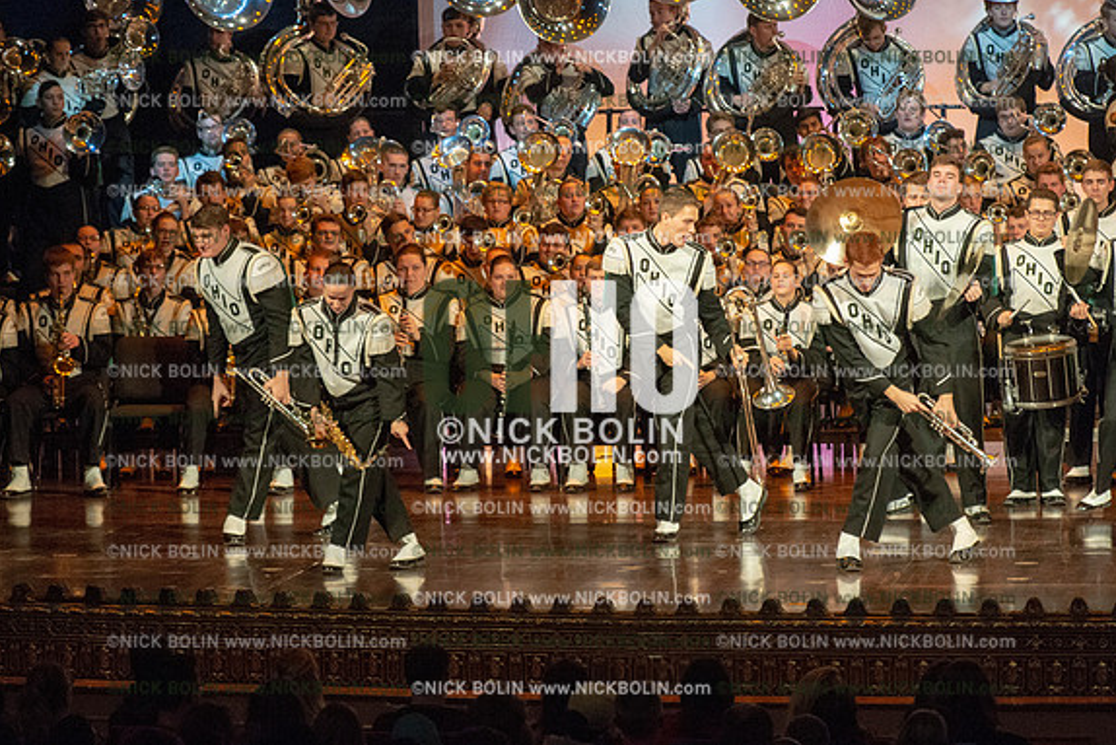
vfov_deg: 7.0
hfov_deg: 10.4
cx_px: 560
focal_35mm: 197
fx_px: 6108
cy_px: 372
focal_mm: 195
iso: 8000
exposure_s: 1/320
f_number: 5.6
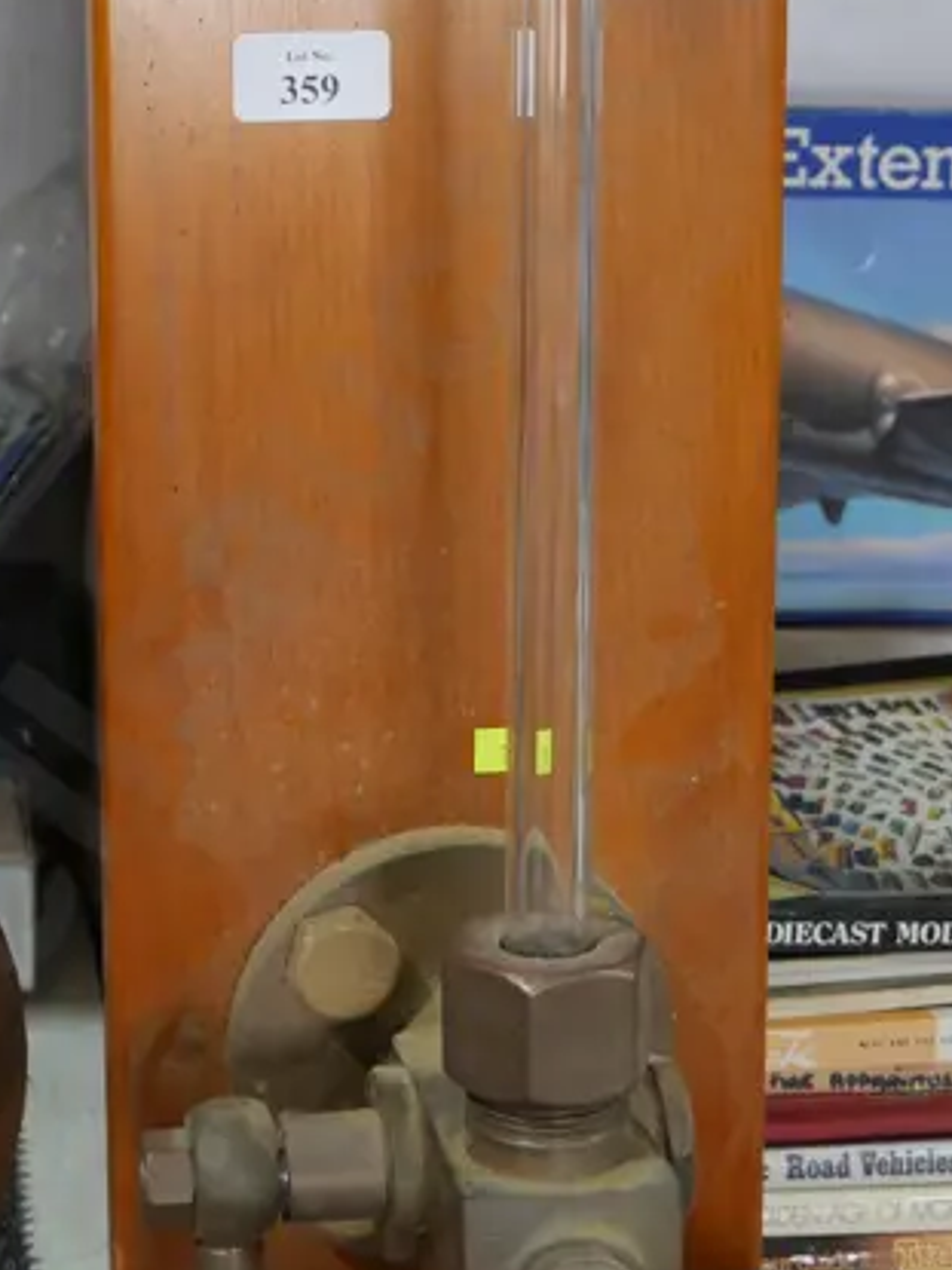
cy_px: 410
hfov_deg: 18.6
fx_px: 2898
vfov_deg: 24.6
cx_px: 366
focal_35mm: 79
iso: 400
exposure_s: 1/60
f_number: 3.6
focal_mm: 16
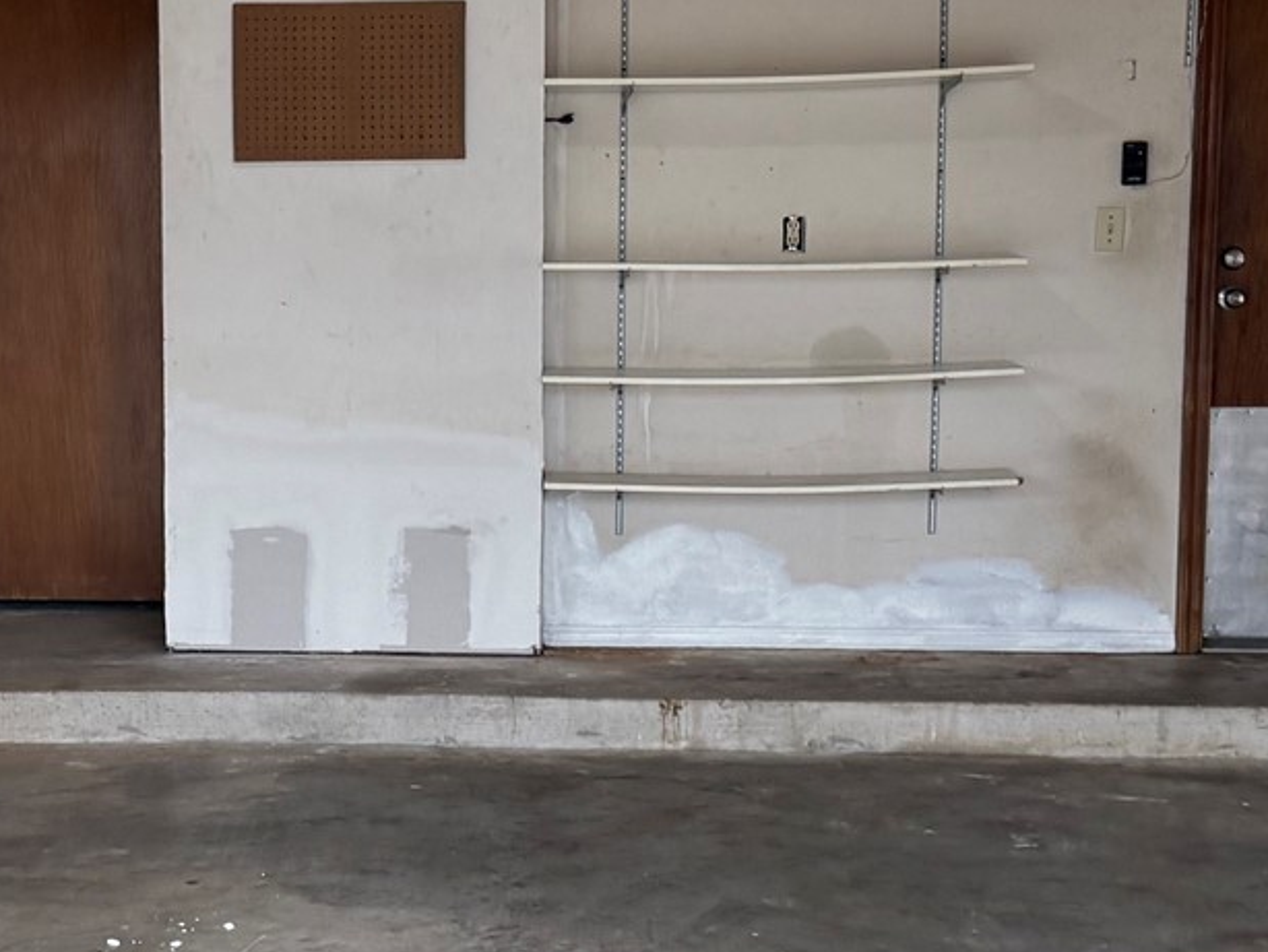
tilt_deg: -6.3
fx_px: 2748
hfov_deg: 25.7
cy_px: 541
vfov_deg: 19.6
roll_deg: -0.3
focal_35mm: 75
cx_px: 312
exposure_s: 1/182
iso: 200
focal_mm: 6.76
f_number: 1.78
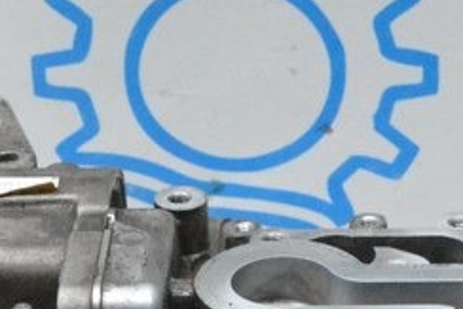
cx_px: 421
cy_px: 458
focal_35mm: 214
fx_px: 2754
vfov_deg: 6.4
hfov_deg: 9.6
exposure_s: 1/160
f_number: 9
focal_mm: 34
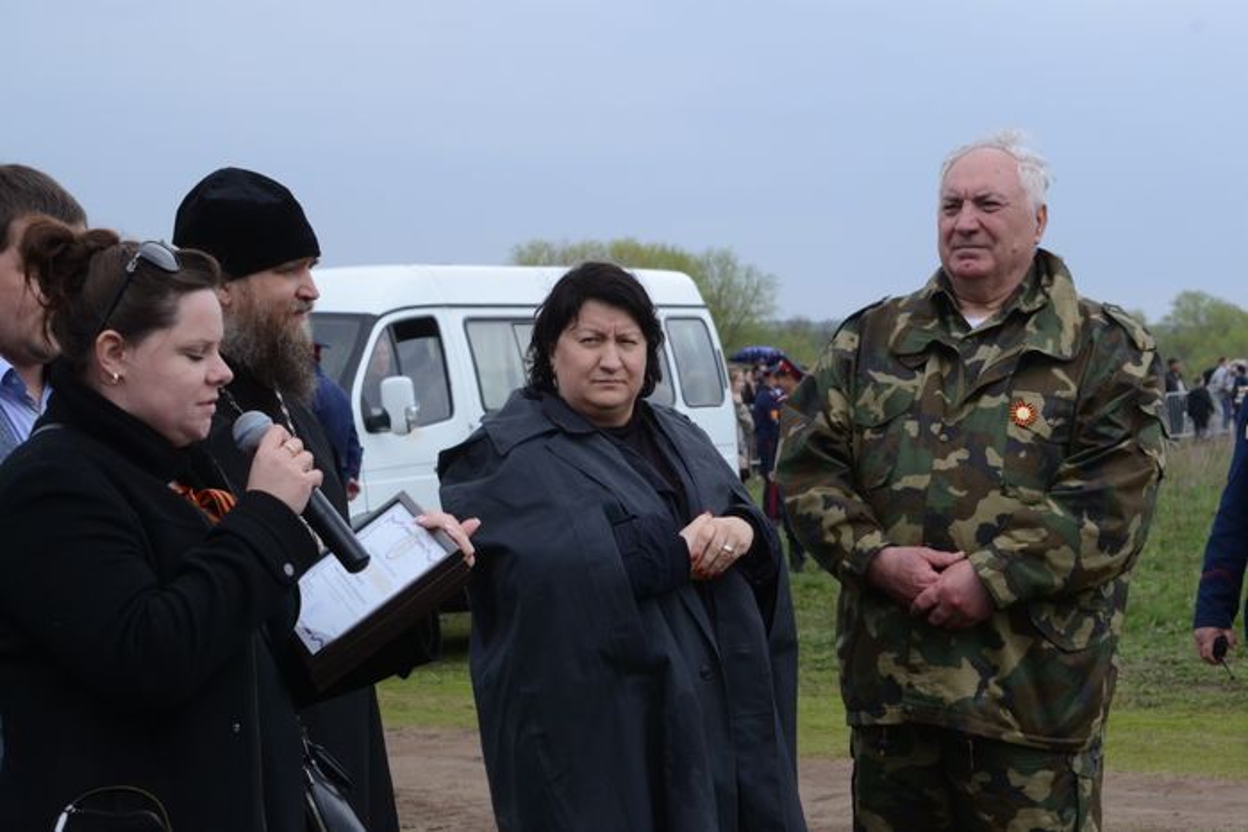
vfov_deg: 11.4
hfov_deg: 17.1
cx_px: 624
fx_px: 4160
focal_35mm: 120
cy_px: 416
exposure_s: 1/400
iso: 800
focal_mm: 80
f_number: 13
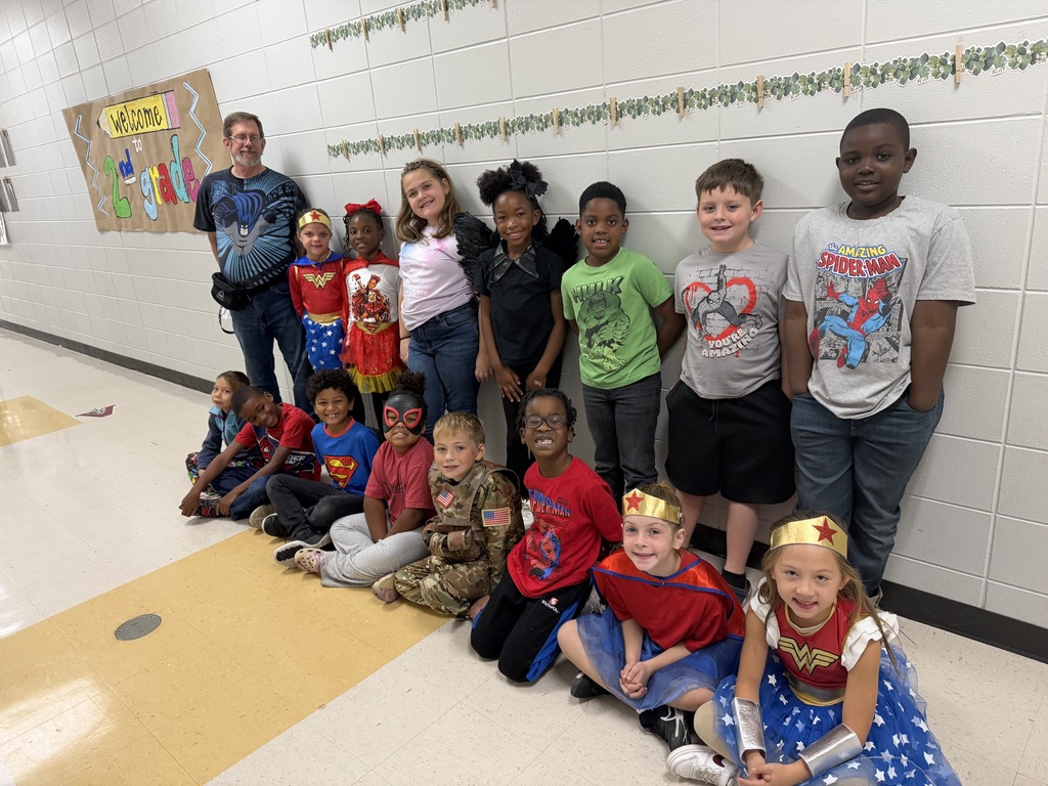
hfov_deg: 71.6
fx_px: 727
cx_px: 524
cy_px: 393
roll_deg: +6.6
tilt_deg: -16.9
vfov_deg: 56.8
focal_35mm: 24
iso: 320
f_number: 1.78
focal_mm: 6.76
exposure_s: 1/60
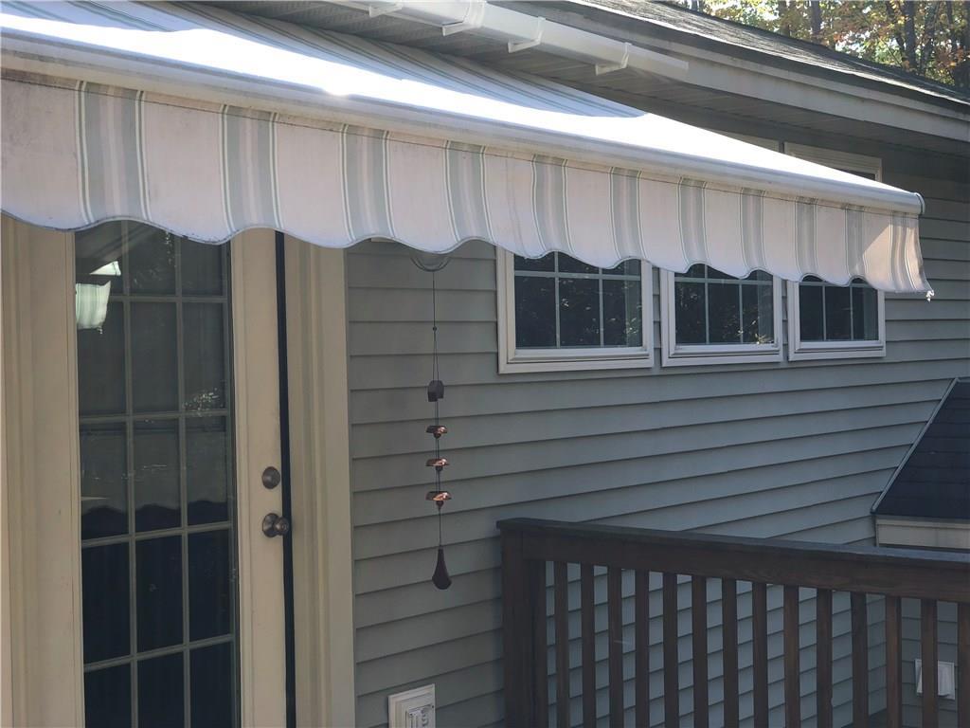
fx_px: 1597
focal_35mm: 57
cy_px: 364
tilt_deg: -1.6
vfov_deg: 25.7
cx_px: 485
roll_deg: +1.4
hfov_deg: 33.8
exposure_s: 1/122
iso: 20
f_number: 2.8
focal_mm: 6.6
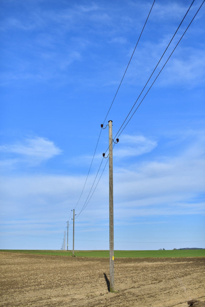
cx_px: 102
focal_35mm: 50
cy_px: 154
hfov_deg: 27.0
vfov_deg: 39.6
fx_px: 427
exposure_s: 1/4000
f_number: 2
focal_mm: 50
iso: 100
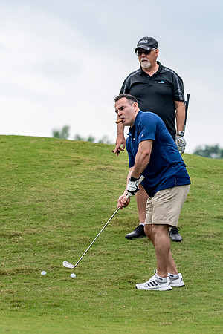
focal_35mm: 315
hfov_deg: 4.4
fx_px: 2927
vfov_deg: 6.5
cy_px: 167
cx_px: 112
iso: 1250
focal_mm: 210
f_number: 5.6
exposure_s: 1/2000
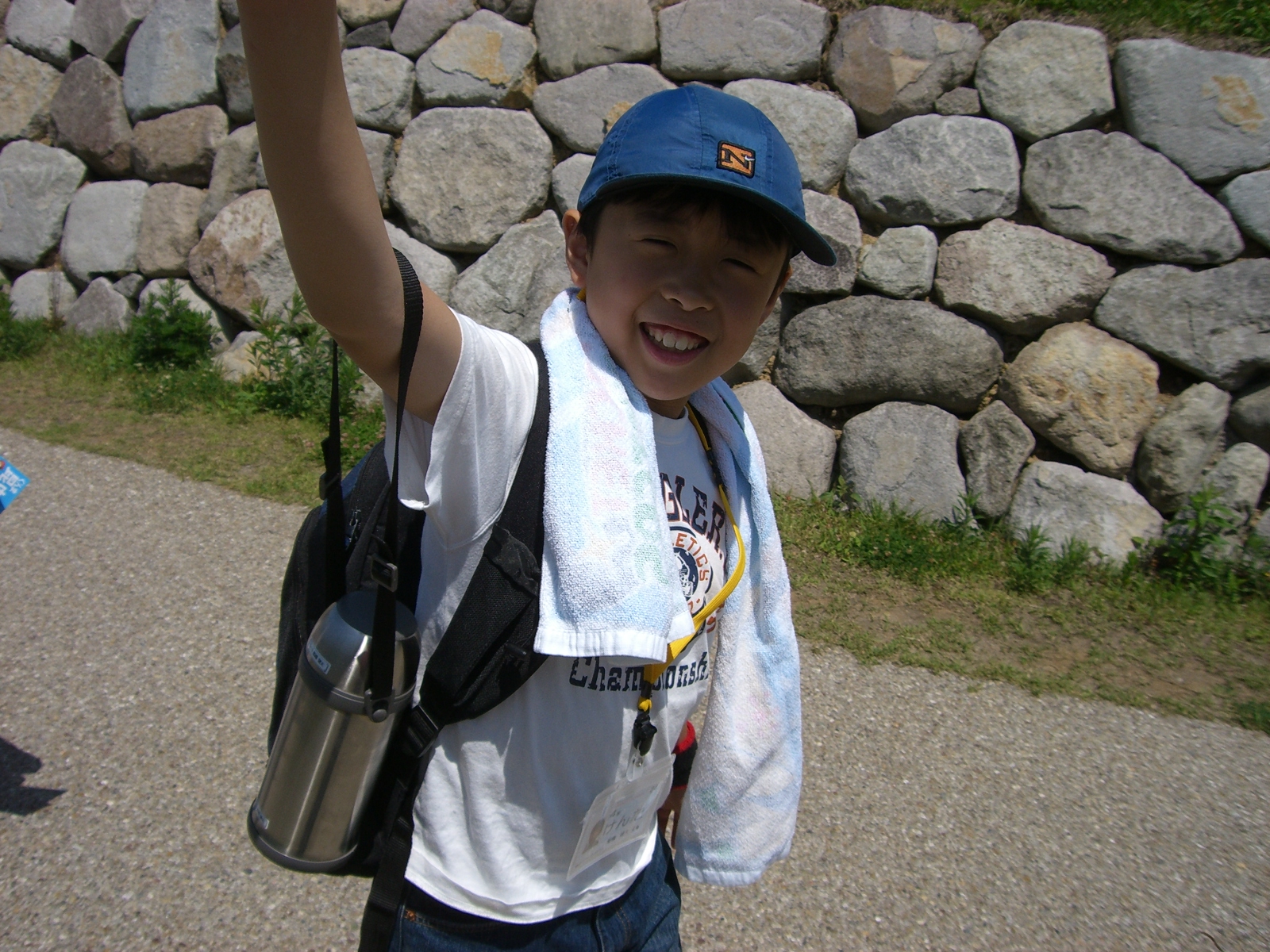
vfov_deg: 37.7
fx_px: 1394
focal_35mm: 38
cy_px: 476
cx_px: 635
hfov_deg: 49.0
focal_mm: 6.2
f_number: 4.3
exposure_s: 1/1600
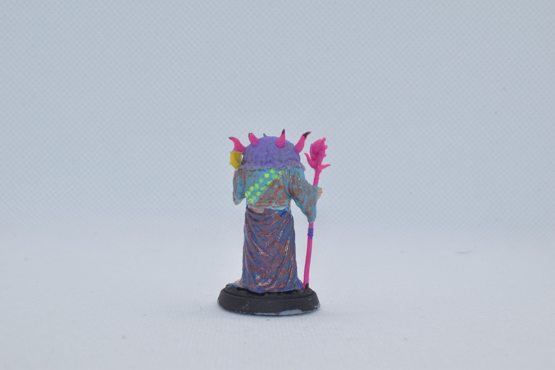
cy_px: 185
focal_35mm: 60
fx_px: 925
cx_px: 278
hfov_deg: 33.4
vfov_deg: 22.6
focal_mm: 40
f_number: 18
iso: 800
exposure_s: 1/125
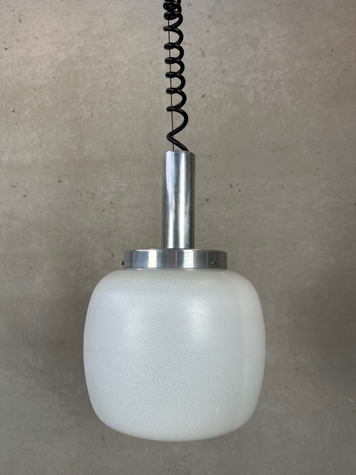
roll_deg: +2.0
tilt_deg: +3.3
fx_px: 329
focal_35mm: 24
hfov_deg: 56.8
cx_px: 178
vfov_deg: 71.6
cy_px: 238
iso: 100
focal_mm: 6.86
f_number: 1.78
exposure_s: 1/121
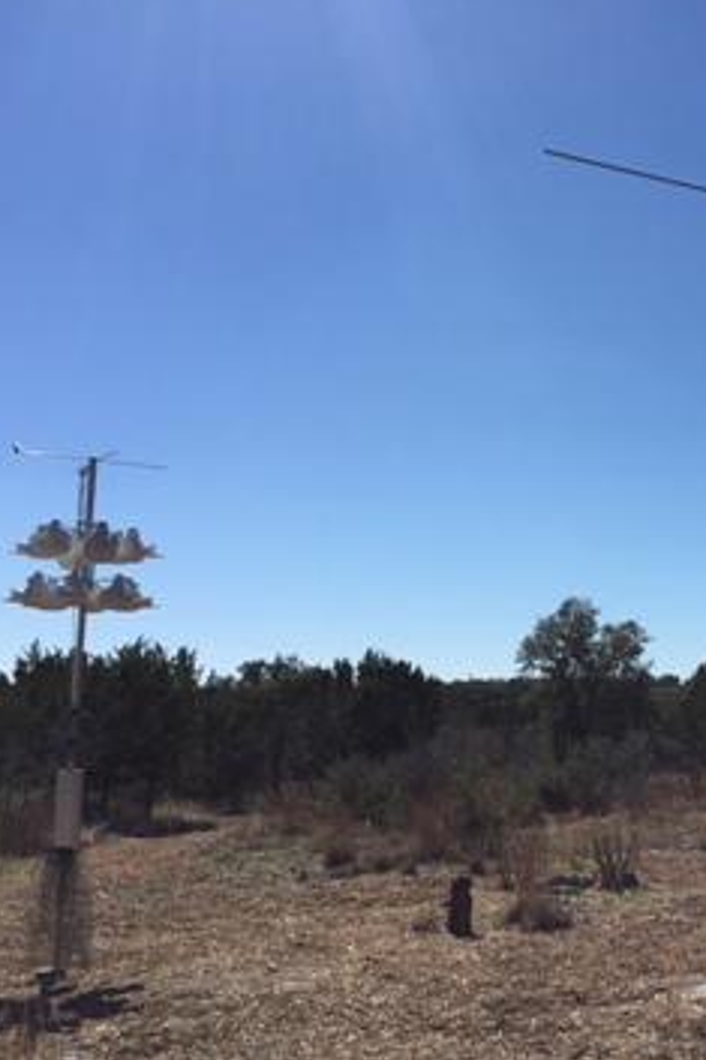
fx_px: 1207
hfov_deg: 31.0
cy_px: 525
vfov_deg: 47.4
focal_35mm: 41
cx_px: 649
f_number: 2.2
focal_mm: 4.15
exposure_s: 1/3968
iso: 32
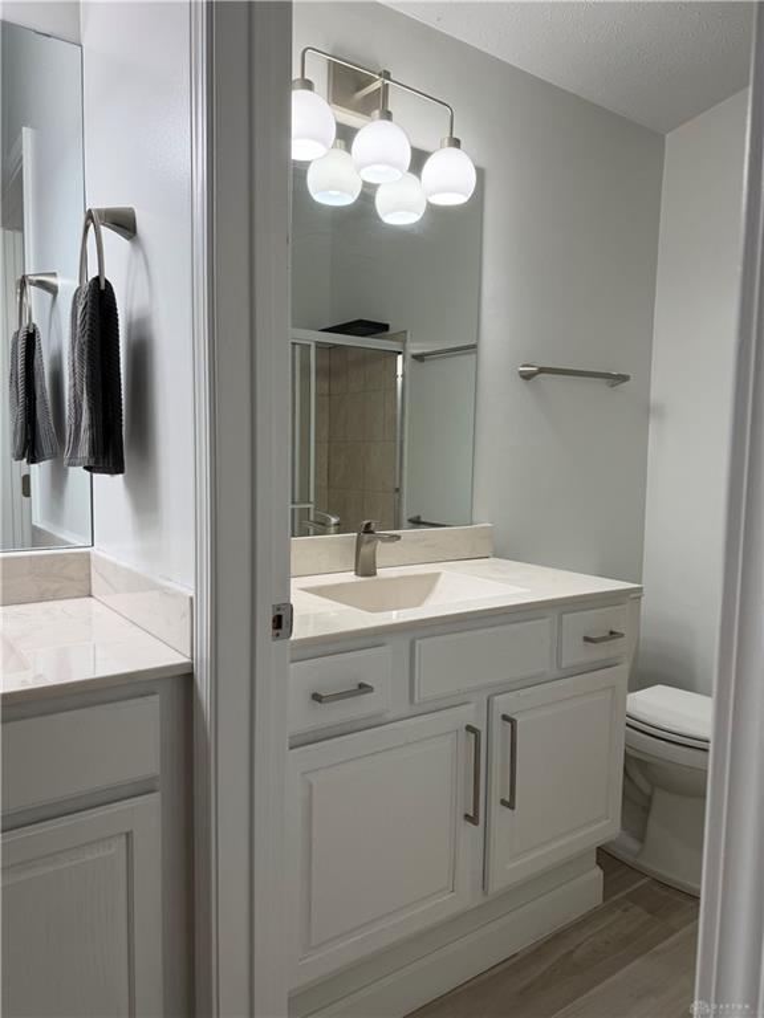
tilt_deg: -4.8
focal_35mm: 24
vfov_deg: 71.6
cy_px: 509
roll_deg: -0.8
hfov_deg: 56.8
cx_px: 382
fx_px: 706
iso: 100
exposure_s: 1/313
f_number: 1.78
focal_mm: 6.76
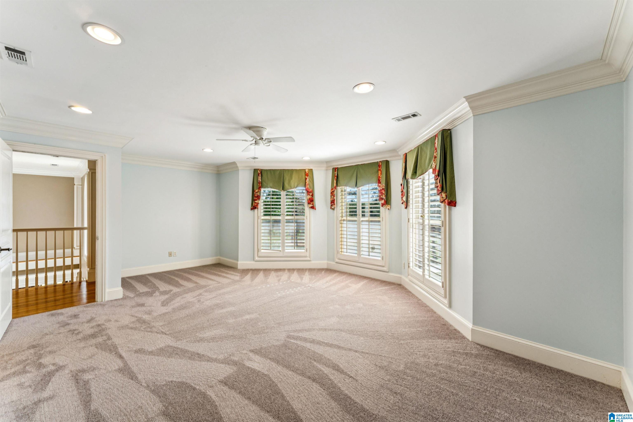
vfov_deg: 81.2
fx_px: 246
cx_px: 316
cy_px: 211
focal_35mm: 14
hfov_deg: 104.3
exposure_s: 1/40
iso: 400
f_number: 13
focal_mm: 14
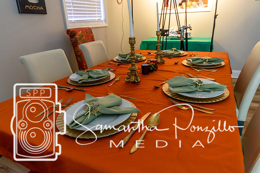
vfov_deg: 53.2
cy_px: 86
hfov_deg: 73.7
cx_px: 130
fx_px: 173
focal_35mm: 24
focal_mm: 16
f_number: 3.5
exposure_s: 1/60
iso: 800
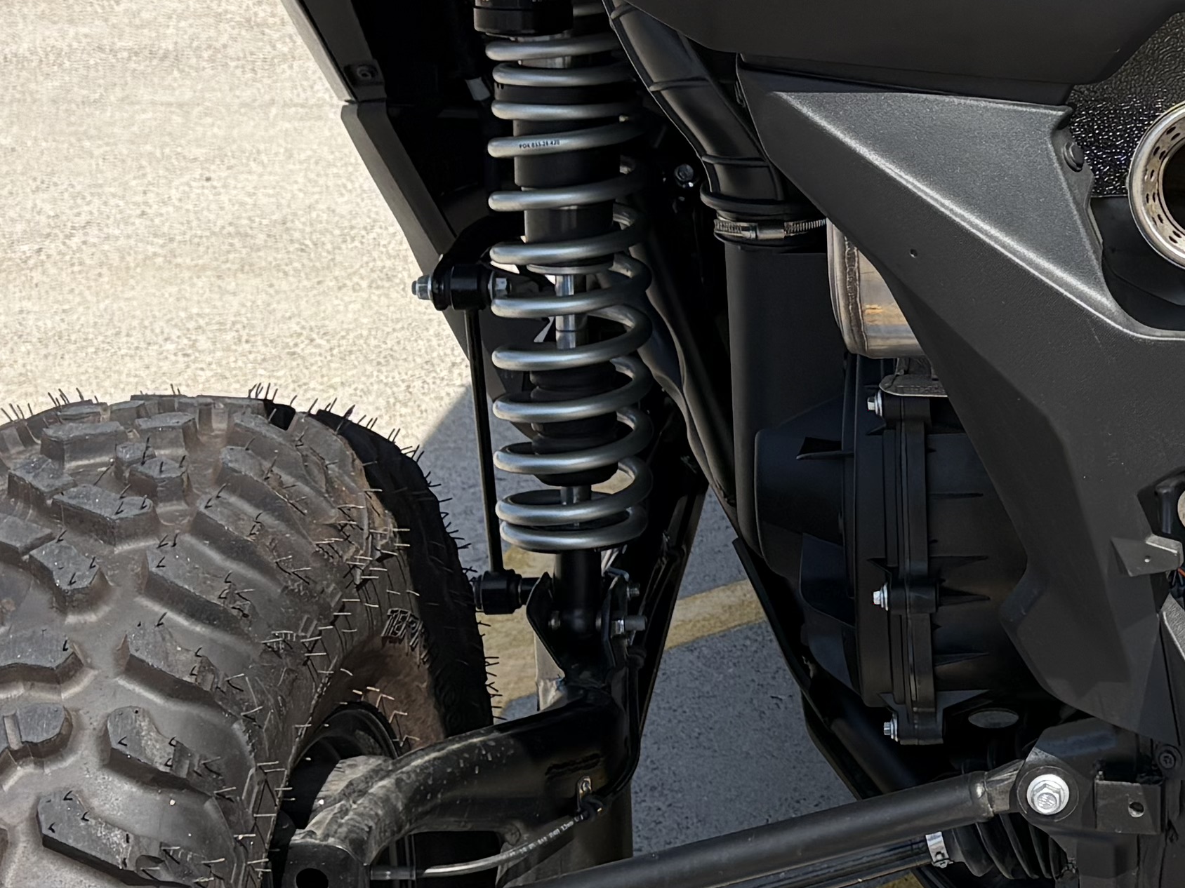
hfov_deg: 20.9
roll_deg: +0.6
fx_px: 3012
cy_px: 217
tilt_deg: -15.5
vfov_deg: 16.7
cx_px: 1370
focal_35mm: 88
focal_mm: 5.96
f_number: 1.6
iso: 50
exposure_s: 1/2747
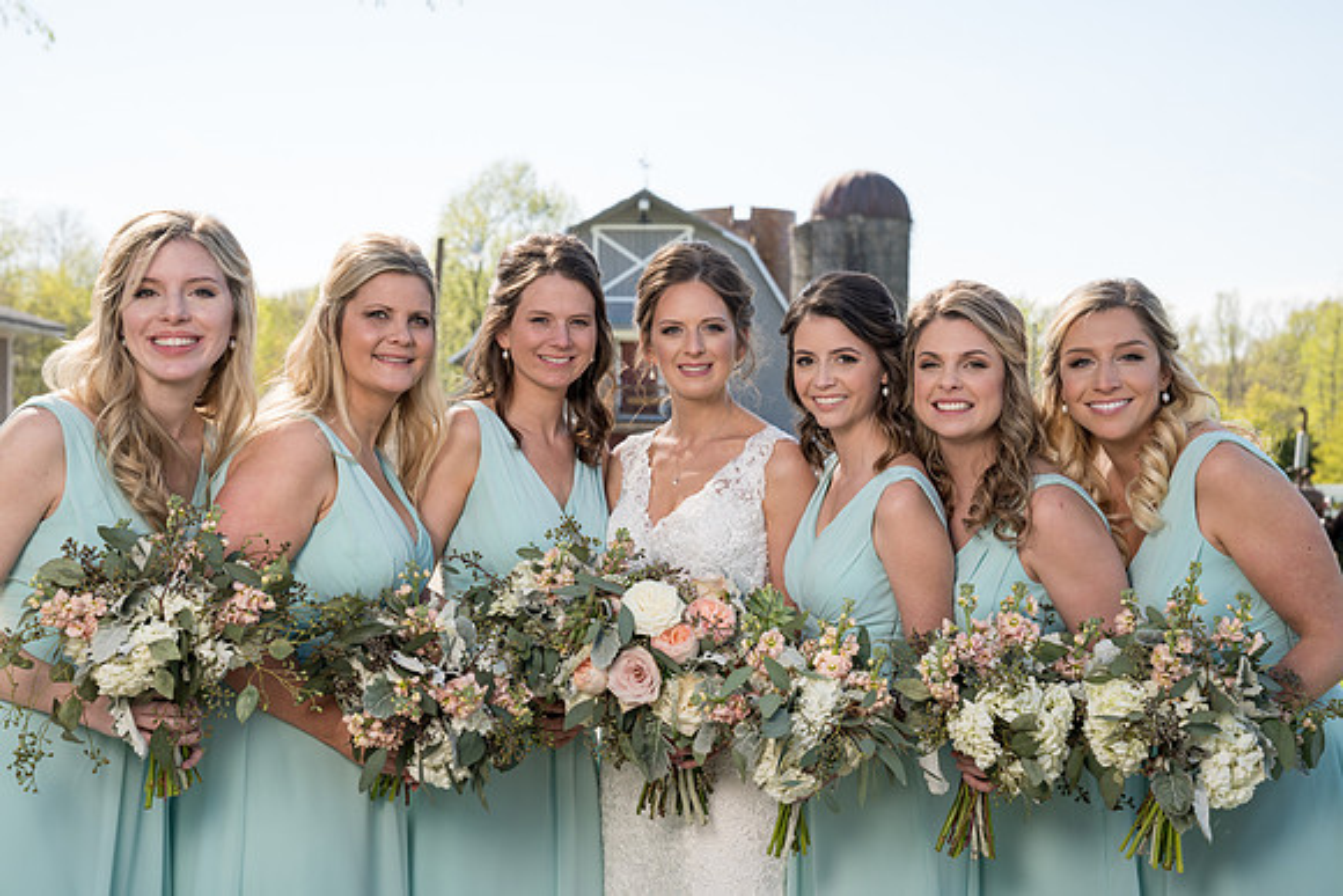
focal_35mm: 52
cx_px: 673
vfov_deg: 25.9
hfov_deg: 38.1
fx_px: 1947
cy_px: 448
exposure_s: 1/200
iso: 100
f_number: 5.6
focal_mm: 52
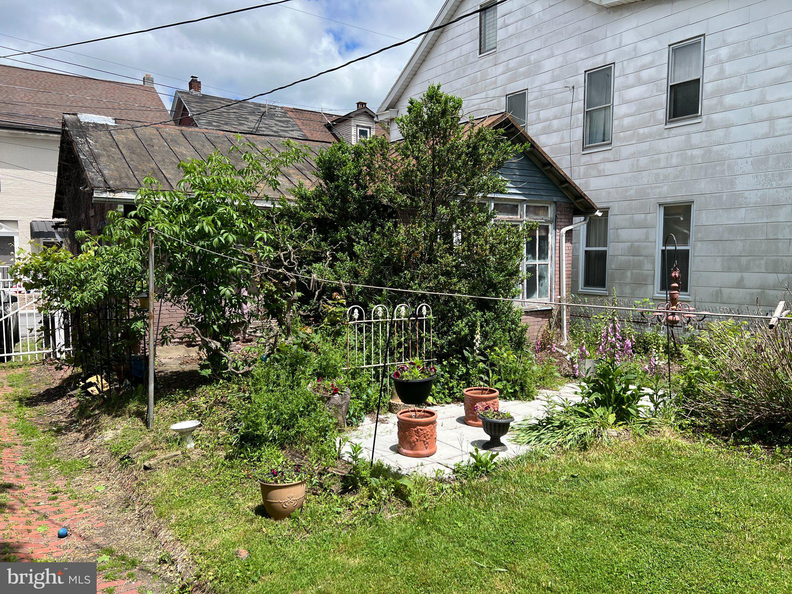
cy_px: 297
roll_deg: +0.0
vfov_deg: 53.1
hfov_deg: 67.3
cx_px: 396
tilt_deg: -4.7
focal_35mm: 26
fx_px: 595
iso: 50
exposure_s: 1/3460
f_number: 1.5
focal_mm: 5.7
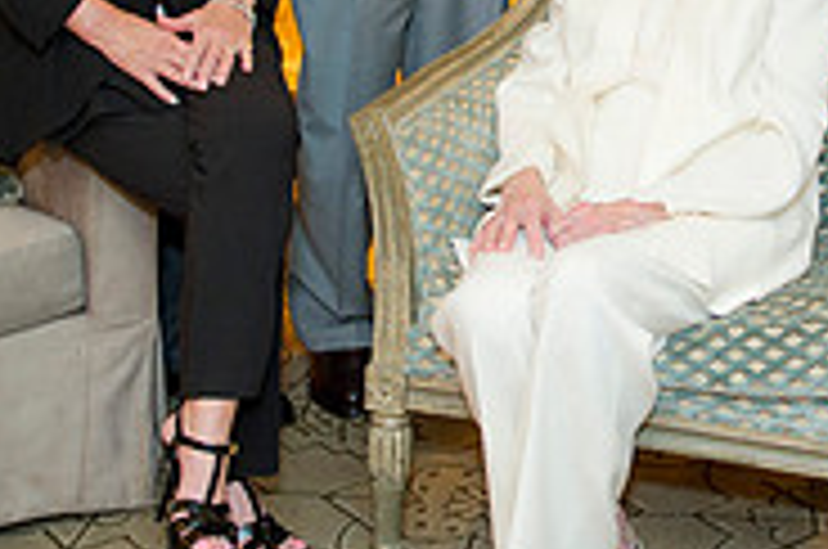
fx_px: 1883
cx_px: 684
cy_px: -72
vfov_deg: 16.1
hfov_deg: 24.3
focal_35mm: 82
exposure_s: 1/60
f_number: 2.8
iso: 1000
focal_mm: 26
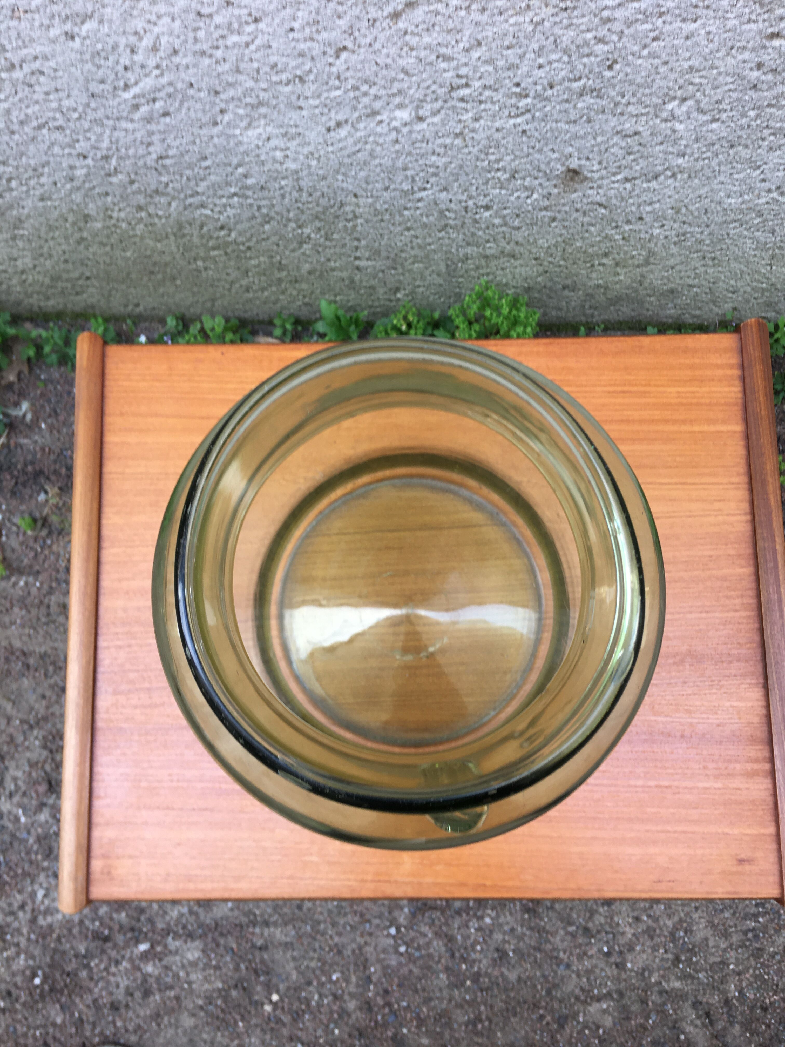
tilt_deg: -81.9
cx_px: 392
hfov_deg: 48.2
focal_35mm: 29
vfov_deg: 61.7
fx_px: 877
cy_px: 524
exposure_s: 1/100
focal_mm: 4.15
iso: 25
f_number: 2.2
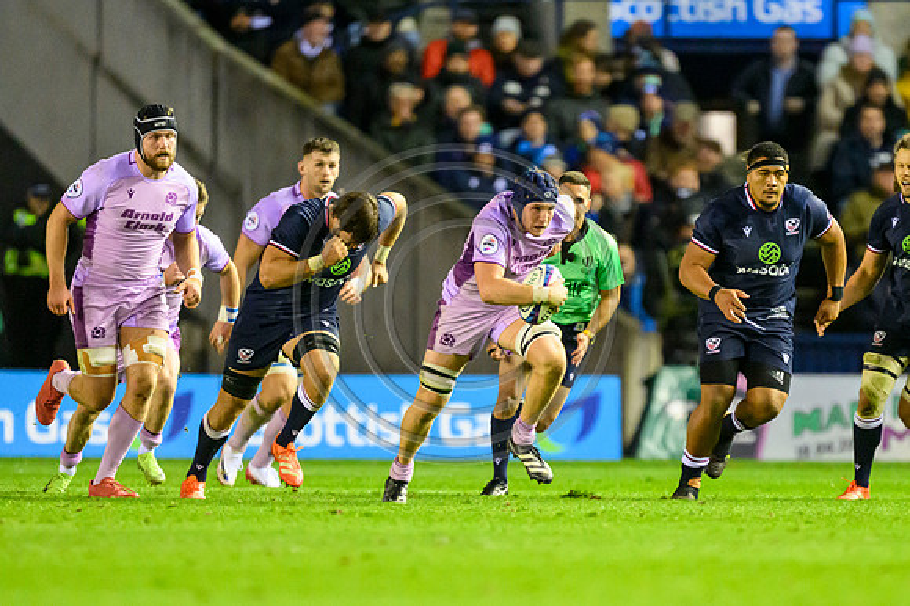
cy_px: 465
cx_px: 543
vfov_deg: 1.5
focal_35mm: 895
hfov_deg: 2.3
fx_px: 22614
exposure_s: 1/800
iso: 10000
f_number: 4
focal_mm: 560
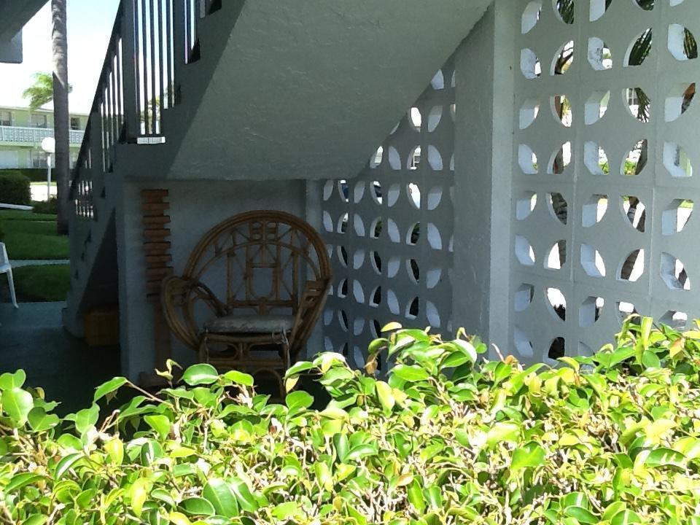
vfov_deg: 32.9
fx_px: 890
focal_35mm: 44
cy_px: 262
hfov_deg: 42.9
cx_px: 350
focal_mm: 2.03
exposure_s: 1/495
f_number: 2.4
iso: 40
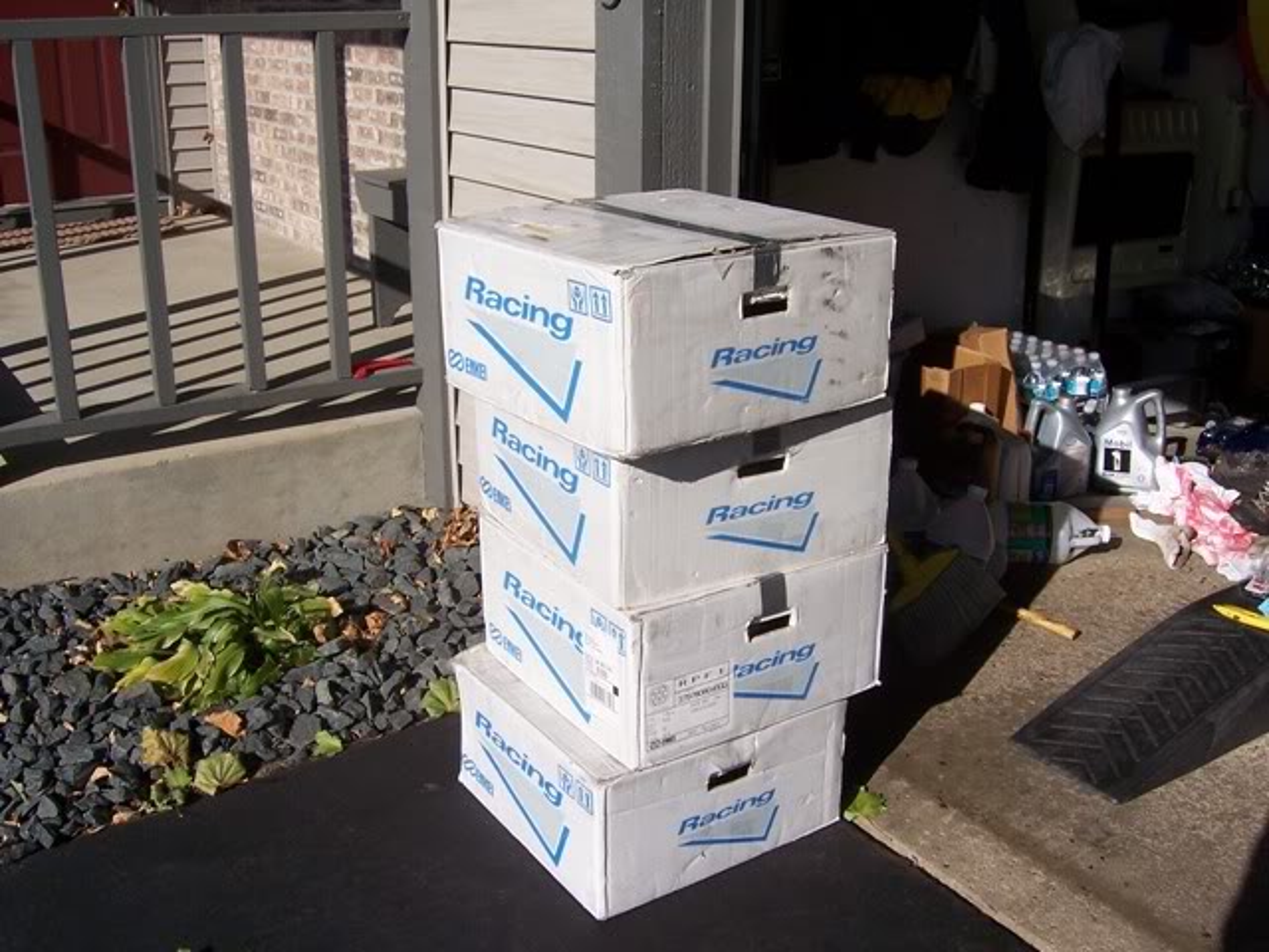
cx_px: 634
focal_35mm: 36
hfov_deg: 51.4
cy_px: 476
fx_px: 1320
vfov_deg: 39.7
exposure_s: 1/750
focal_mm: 6
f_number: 4.8
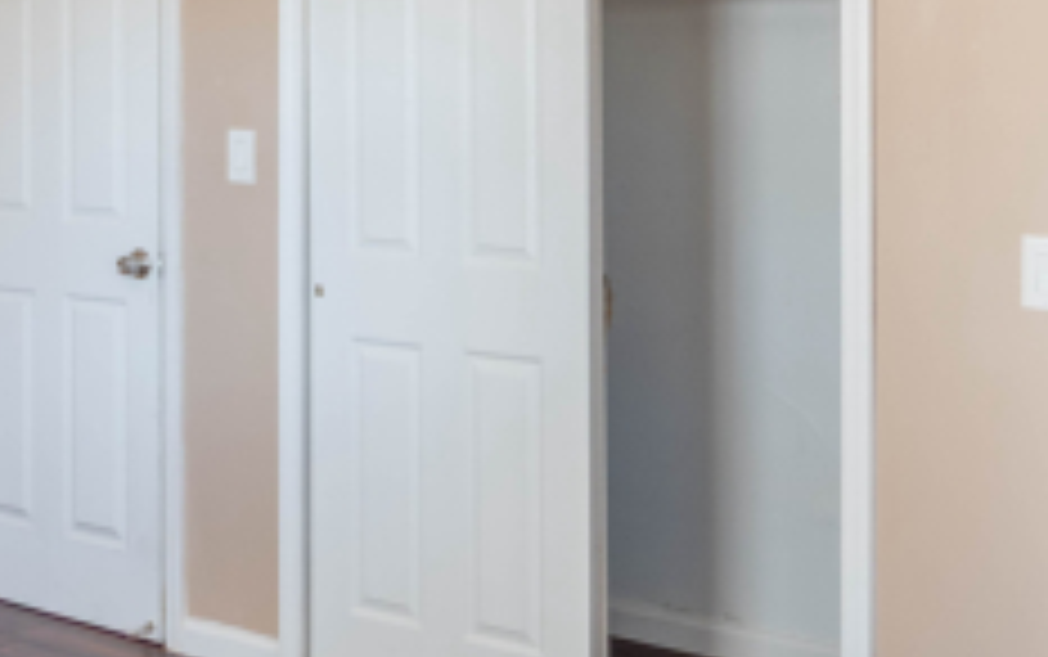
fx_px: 1686
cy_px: 130
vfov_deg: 21.8
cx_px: 299
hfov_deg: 34.0
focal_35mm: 59
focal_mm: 18
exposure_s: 1/50
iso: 250
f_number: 3.5
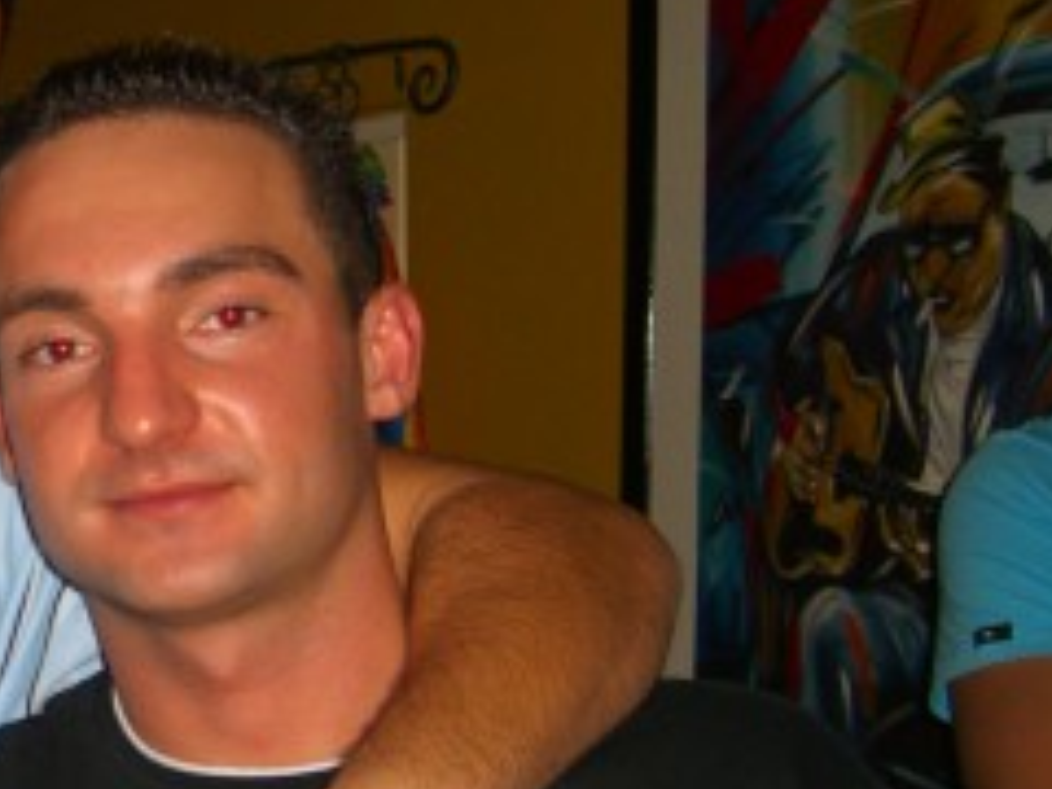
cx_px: 26
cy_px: 596
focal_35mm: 95
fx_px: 2887
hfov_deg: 20.1
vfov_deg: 15.5
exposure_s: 1/60
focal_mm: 7.9
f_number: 2.8
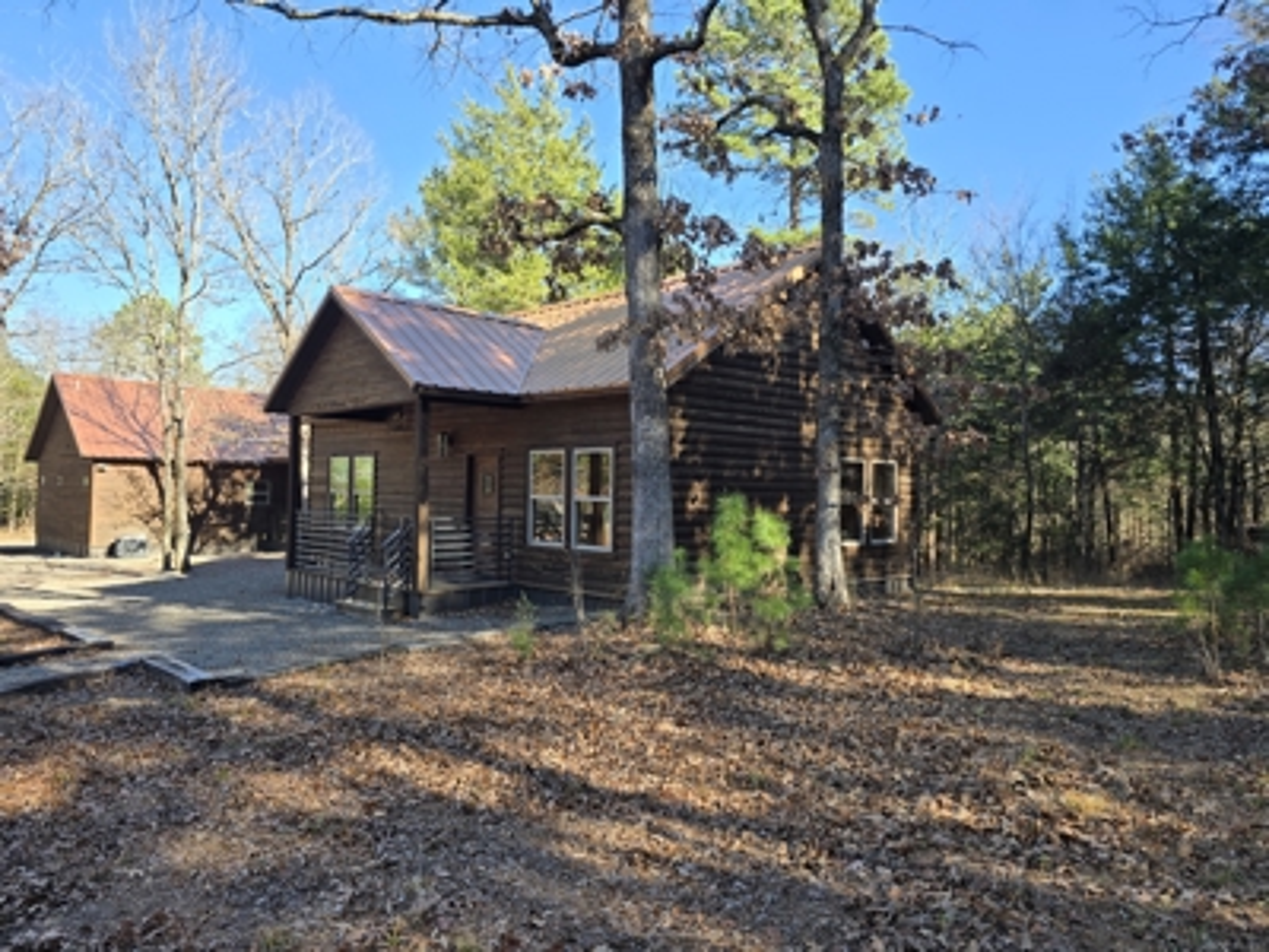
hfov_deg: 73.9
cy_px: 476
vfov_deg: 58.9
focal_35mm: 23
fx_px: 843
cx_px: 634
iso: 12
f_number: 1.7
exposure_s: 1/189
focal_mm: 6.3
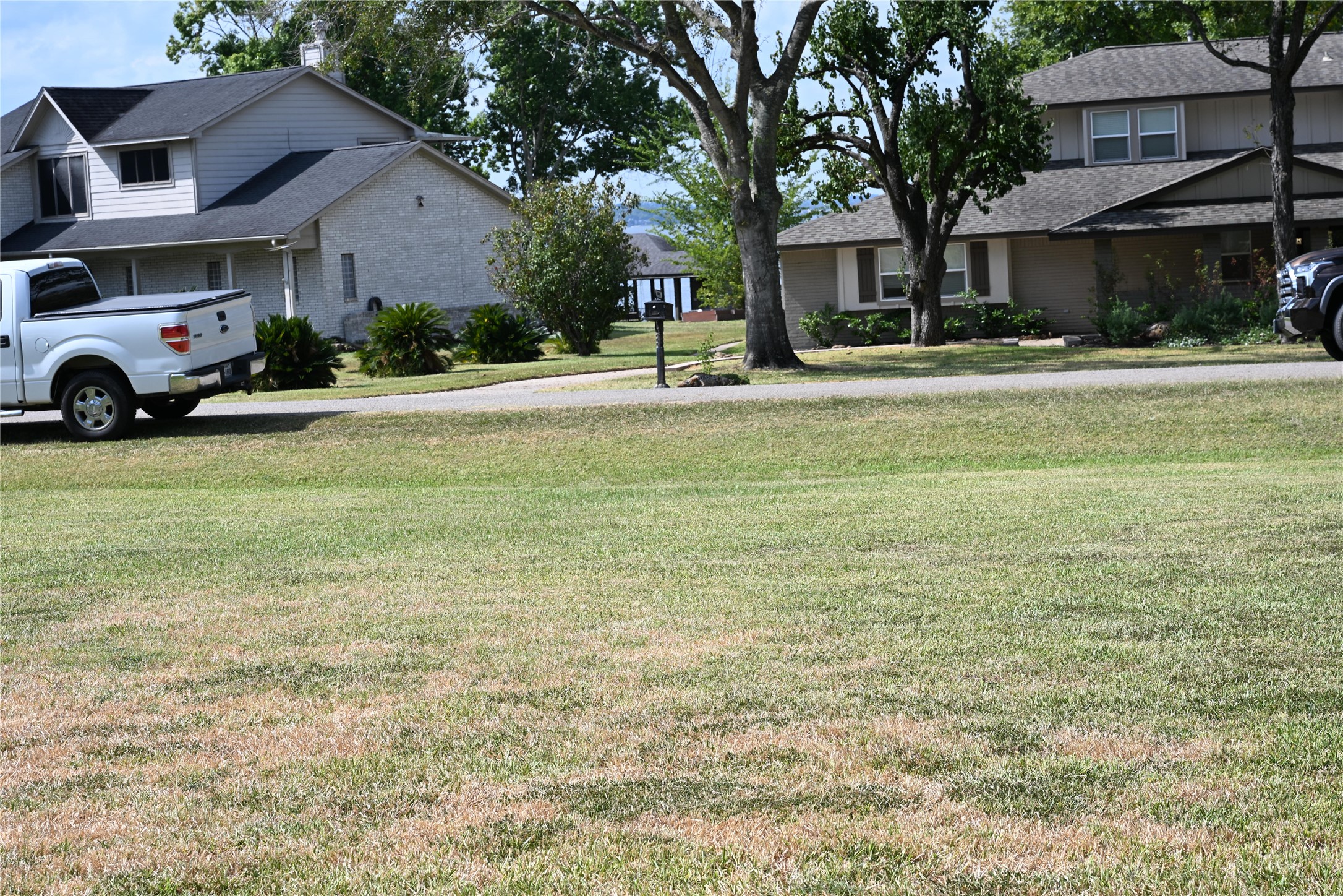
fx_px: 2611
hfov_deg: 28.8
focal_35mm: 70
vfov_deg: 19.5
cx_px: 672
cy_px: 448
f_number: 11
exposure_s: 1/250
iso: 180
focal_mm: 70
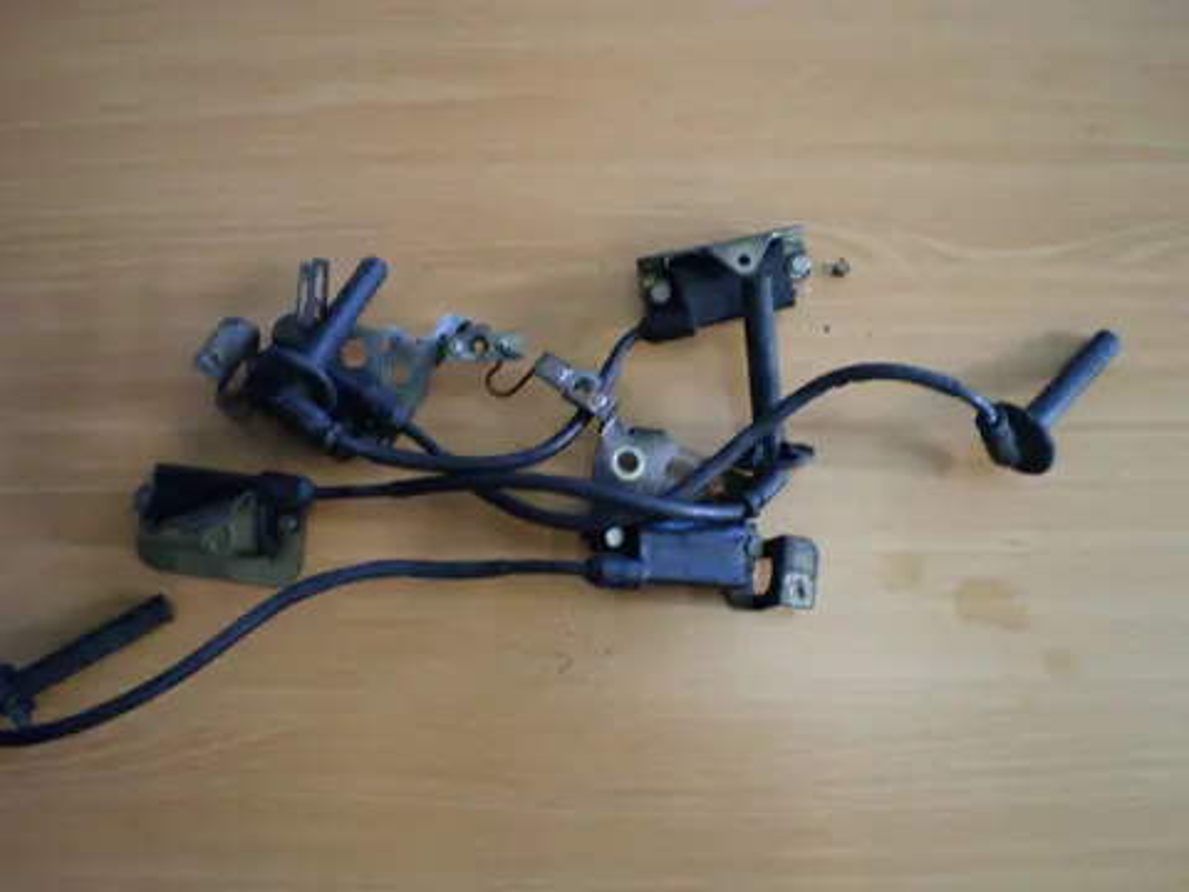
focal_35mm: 36
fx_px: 1237
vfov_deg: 39.7
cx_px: 594
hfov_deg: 51.4
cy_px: 446
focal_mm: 6.3
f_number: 3.1
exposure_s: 1/30
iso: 125
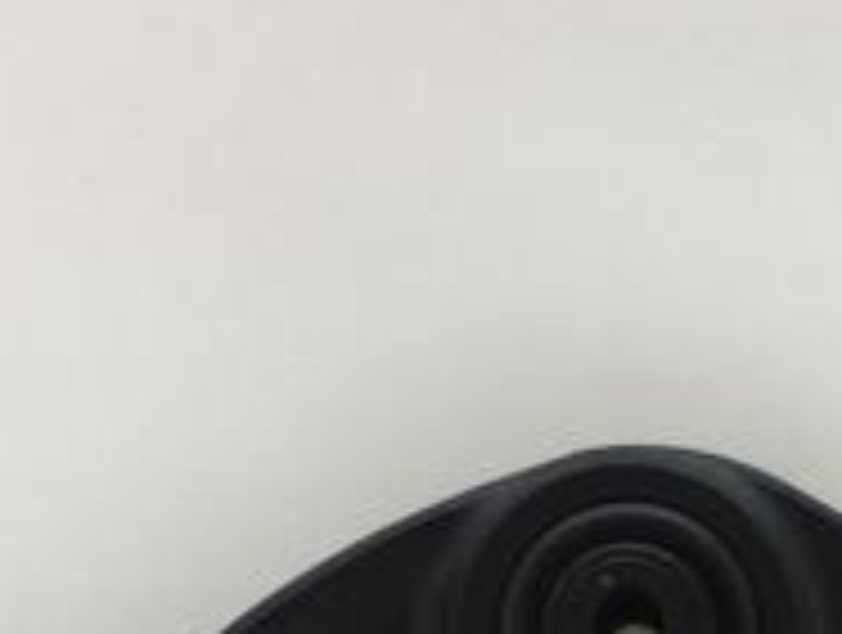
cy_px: 895
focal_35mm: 99
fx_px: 2413
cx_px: 752
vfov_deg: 14.2
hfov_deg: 19.4
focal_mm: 4.15
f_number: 2.2
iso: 25
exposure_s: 1/276
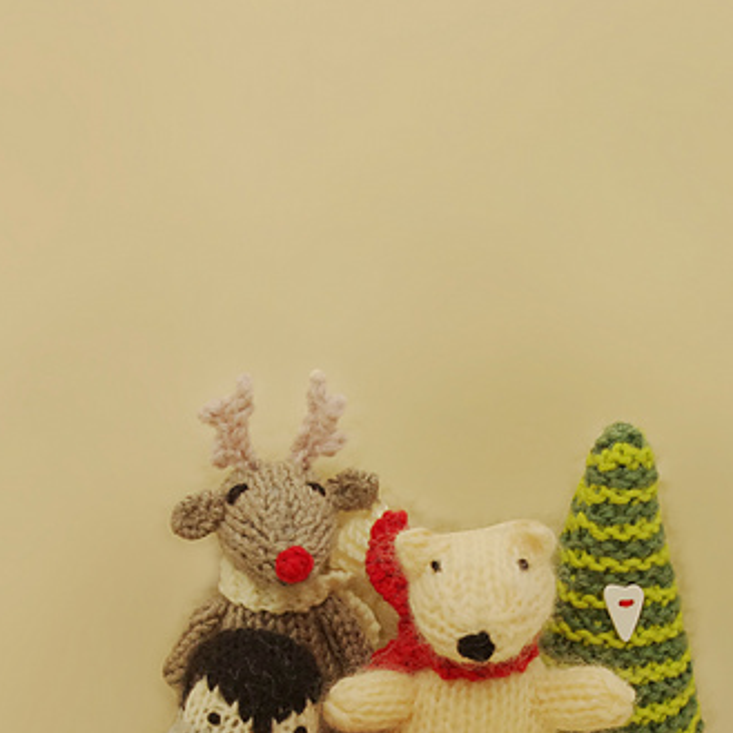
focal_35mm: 81
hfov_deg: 21.4
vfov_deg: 20.8
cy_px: 702
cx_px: 389
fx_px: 1941
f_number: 10
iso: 1000
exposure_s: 1/1250
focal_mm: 32.5
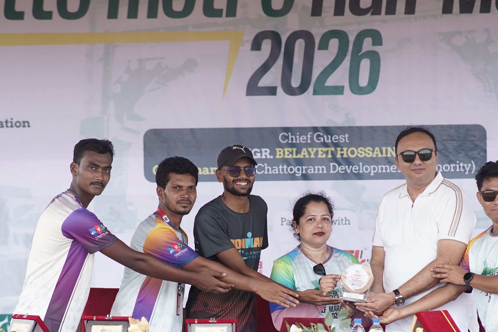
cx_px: 275
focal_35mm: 174
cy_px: 211
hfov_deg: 11.8
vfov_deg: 7.9
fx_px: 2407
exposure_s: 1/2500
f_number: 2
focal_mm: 85
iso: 640
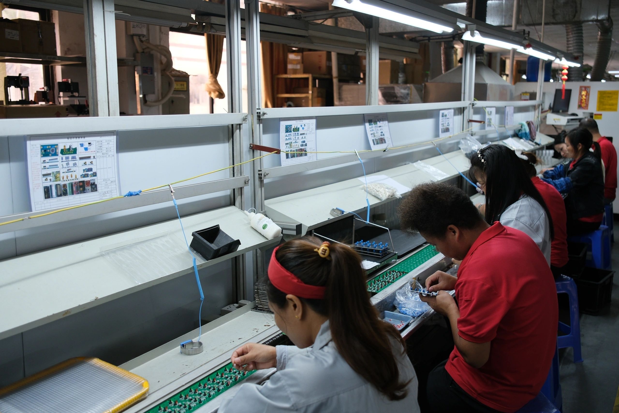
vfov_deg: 36.9
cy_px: 206
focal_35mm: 36
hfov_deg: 53.1
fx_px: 619
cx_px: 310
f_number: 2.8
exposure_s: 1/100
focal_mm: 24
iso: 400
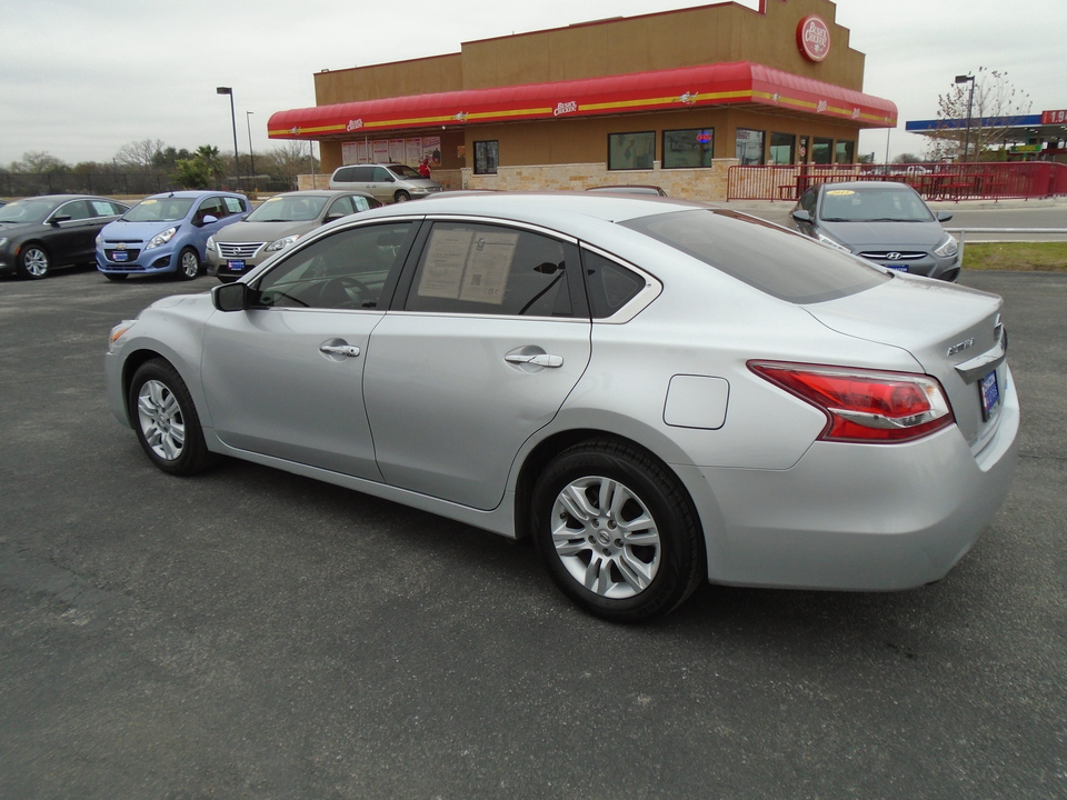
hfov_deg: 67.3
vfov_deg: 53.1
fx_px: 801
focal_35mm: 26
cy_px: 400
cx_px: 534
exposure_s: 1/250
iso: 100
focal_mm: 4.6
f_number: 3.2
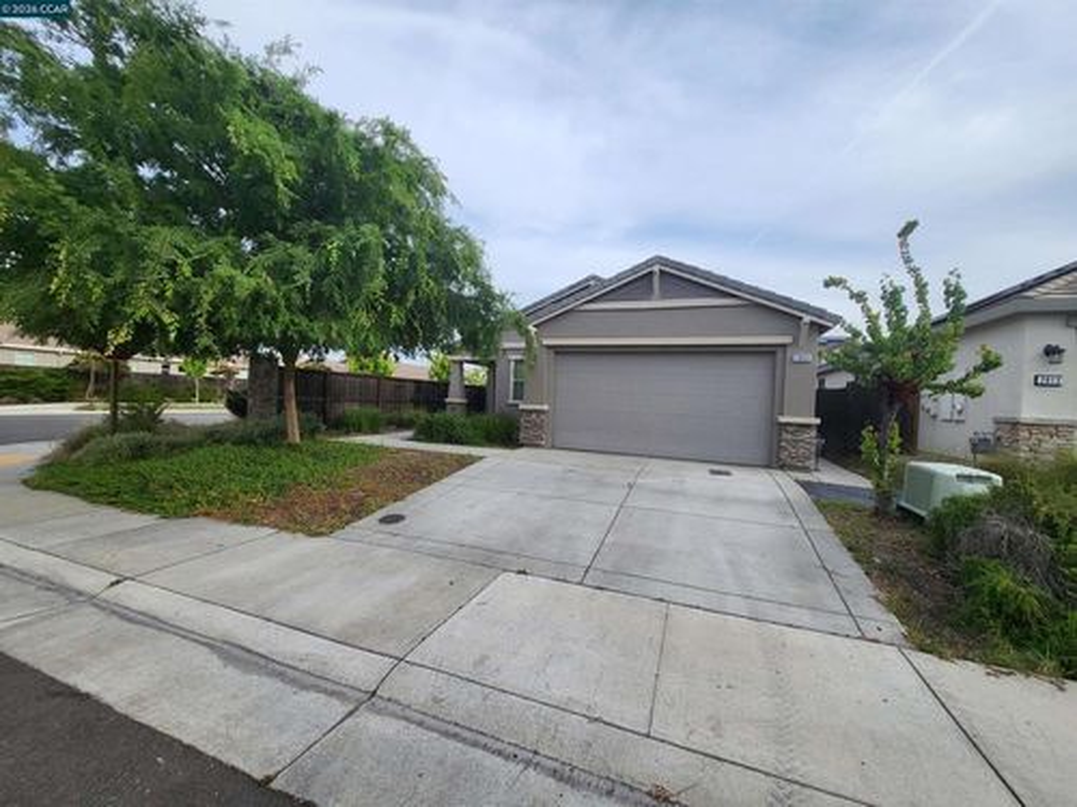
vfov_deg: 89.9
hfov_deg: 106.2
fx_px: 404
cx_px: 538
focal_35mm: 13
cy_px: 404
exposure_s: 1/673
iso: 32
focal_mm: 1.74
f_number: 2.2
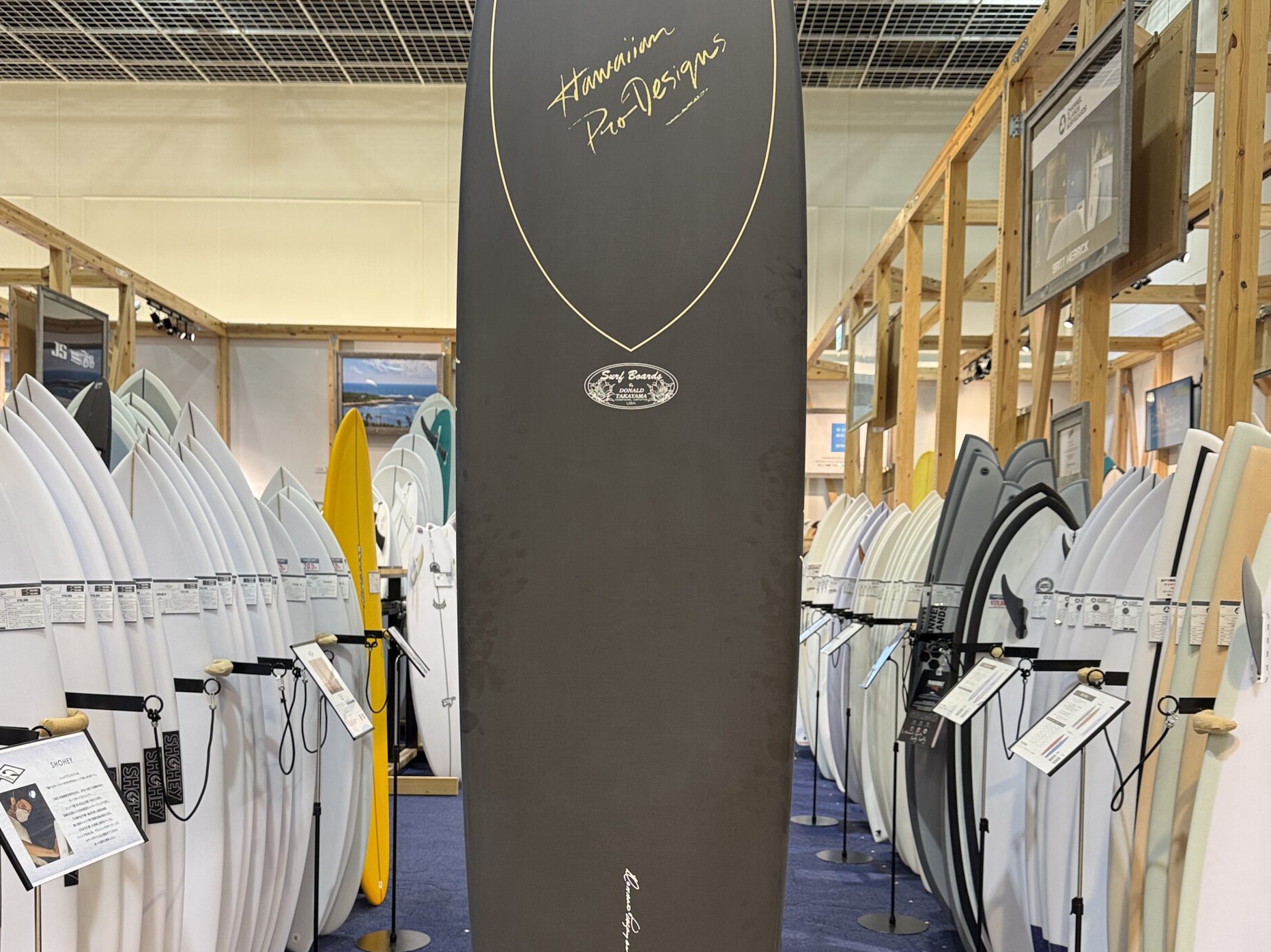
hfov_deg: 55.4
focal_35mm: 33
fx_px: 1212
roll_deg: -1.5
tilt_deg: -2.7
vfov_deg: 42.4
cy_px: 623
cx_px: 625
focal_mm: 6.76
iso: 160
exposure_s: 1/120
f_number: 1.78
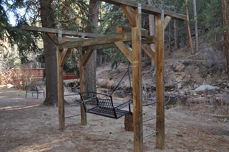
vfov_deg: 39.9
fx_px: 210
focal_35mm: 33
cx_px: 114
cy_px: 76
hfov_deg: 57.3
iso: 800
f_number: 3.5
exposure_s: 1/90
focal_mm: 22
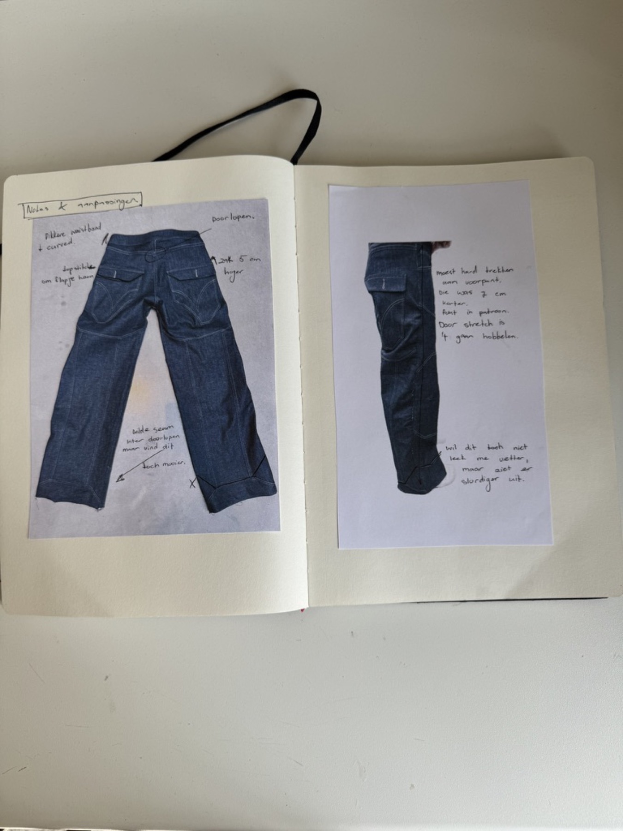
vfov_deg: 71.6
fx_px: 576
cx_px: 312
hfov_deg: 56.8
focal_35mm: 24
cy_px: 416
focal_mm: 6.76
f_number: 1.78
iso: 80
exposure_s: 1/609
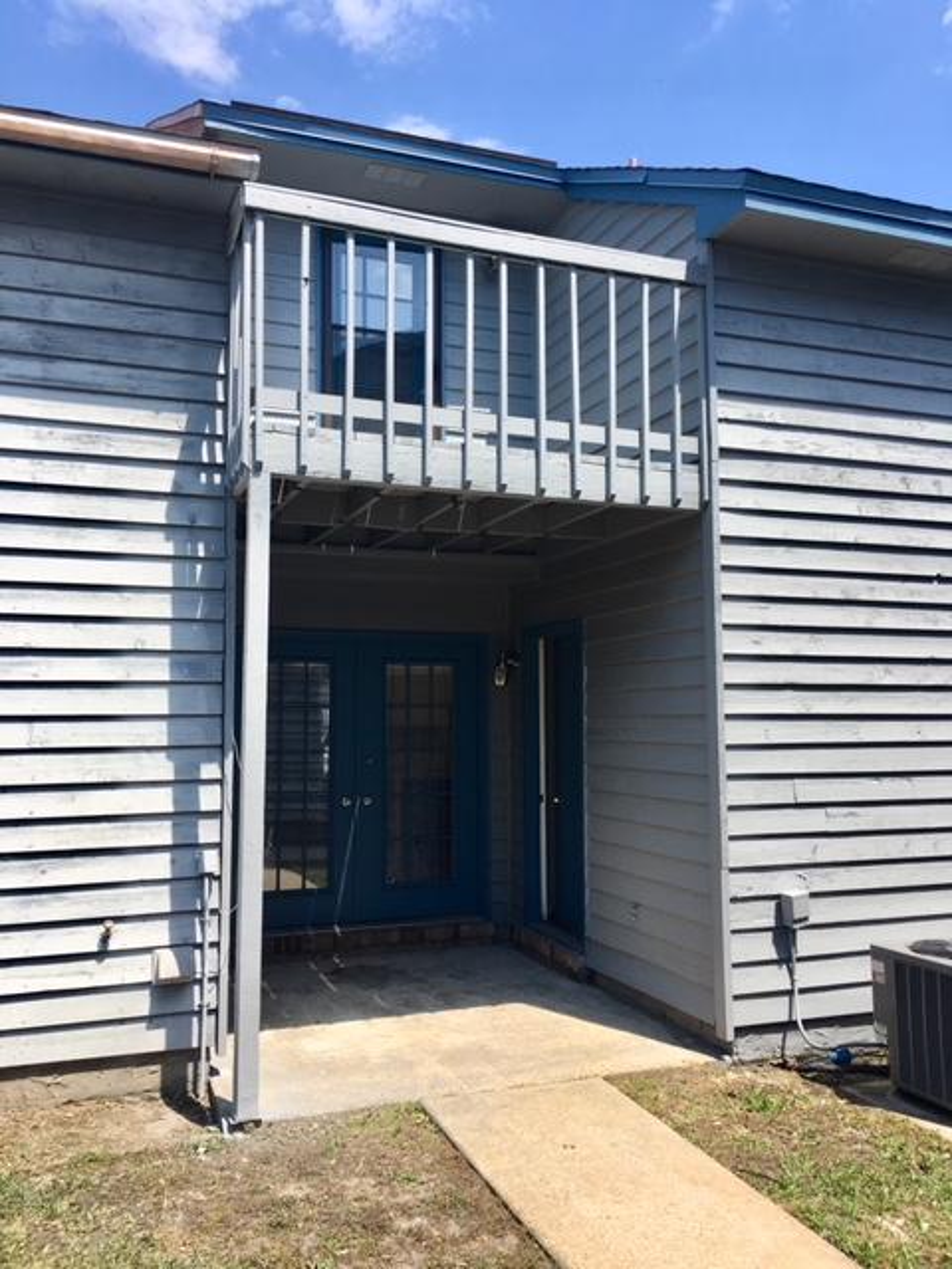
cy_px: 634
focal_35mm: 29
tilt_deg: +6.1
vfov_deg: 61.7
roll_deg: -0.2
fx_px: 1063
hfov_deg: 48.2
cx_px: 476
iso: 25
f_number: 2.2
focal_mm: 4.15
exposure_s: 1/1148
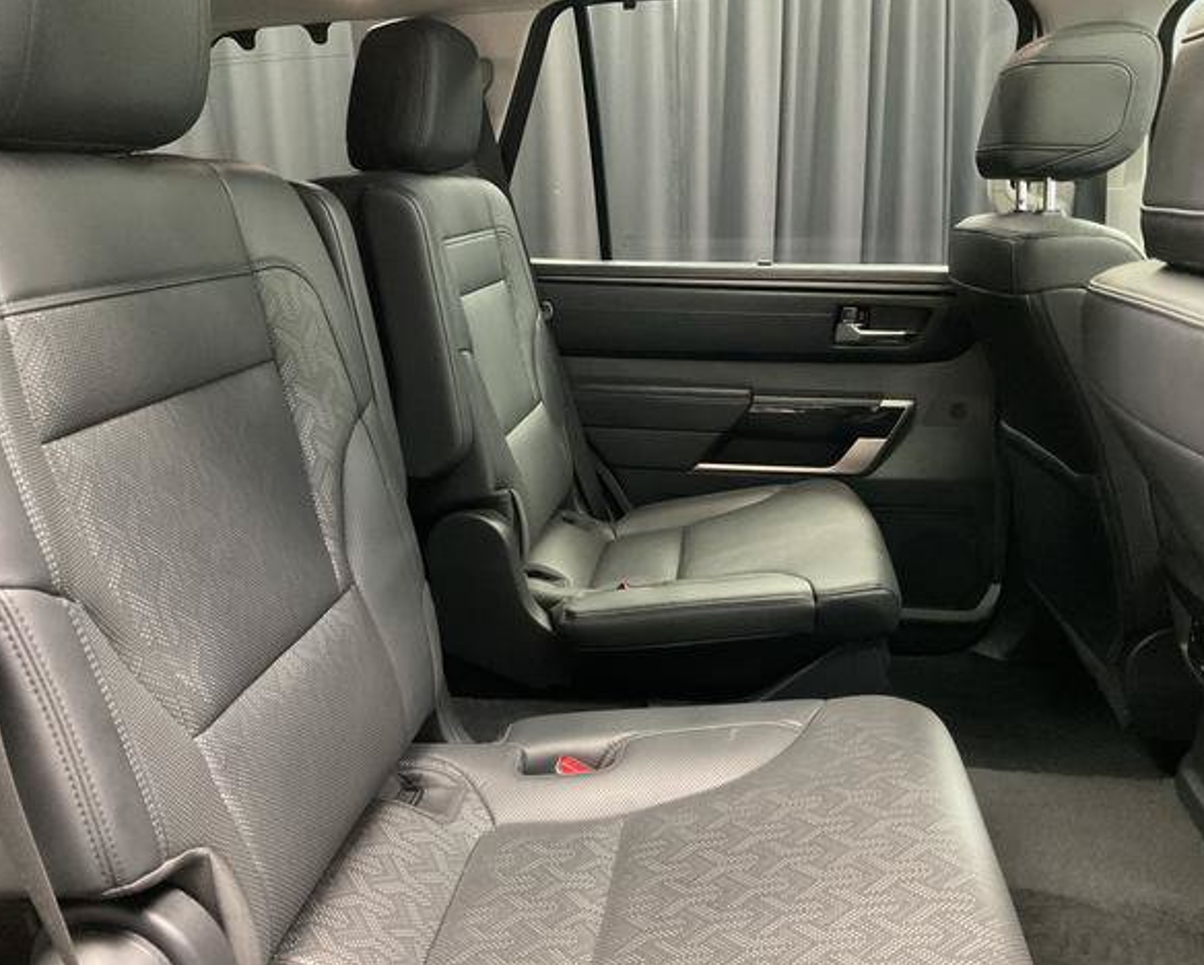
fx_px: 1105
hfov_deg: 57.1
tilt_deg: -15.1
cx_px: 596
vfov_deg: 47.2
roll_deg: +0.2
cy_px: 493
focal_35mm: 31
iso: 500
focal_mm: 3
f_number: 1.8
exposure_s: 1/30
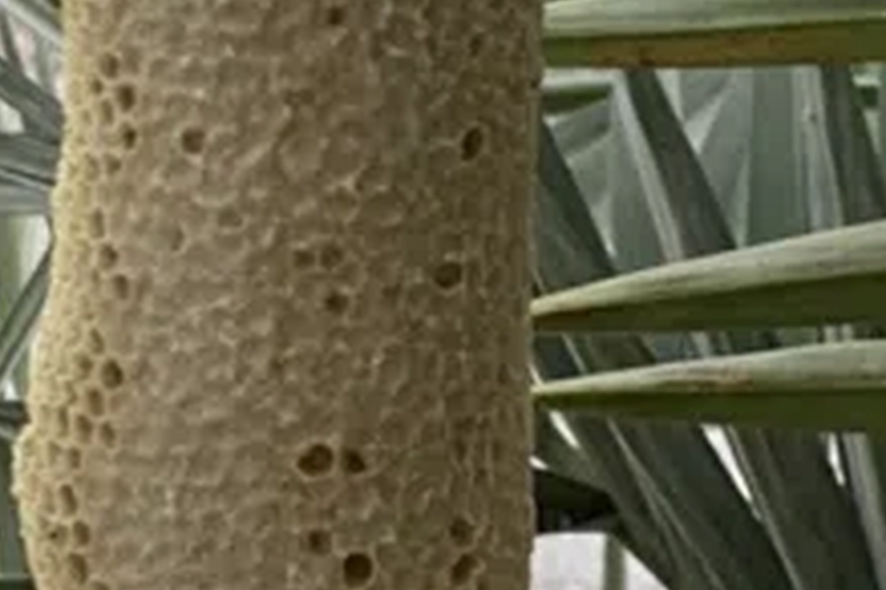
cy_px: 154
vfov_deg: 17.2
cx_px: 429
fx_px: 1944
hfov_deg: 25.7
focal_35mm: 79
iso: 125
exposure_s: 1/99
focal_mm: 4.25
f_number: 1.8
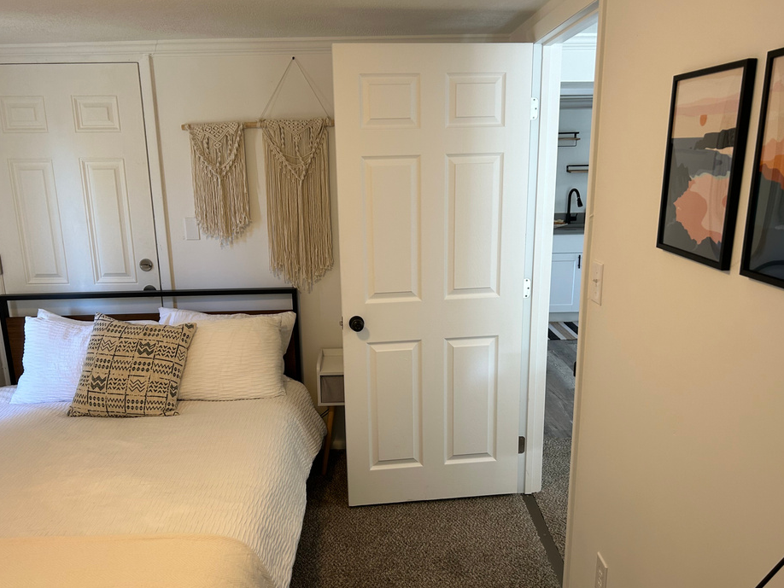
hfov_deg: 61.6
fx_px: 657
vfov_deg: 48.2
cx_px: 378
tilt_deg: -12.9
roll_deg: +1.1
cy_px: 320
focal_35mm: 29
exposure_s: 1/60
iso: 80
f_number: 1.5
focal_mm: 5.7
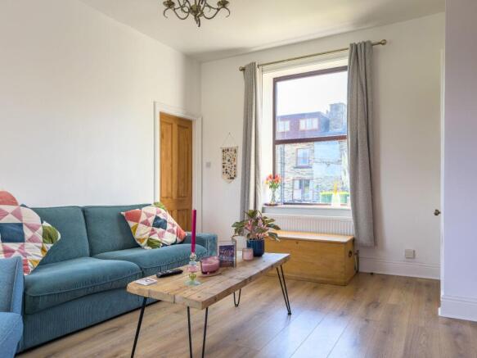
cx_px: 238
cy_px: 179
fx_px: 331
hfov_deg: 71.6
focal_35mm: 24
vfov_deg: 56.8
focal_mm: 6.76
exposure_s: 1/170
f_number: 1.8
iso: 64
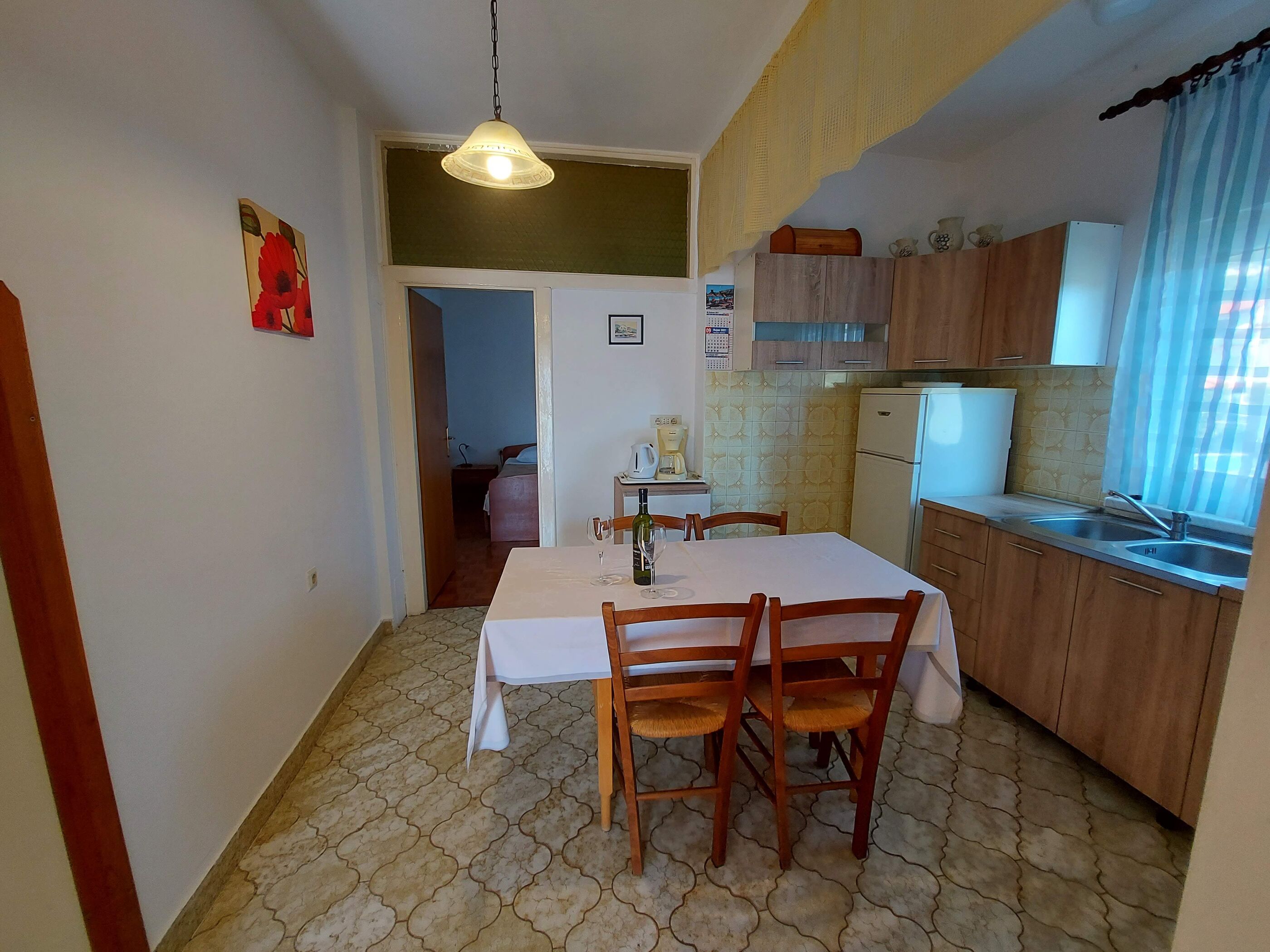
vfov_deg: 89.9
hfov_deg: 106.2
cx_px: 635
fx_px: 477
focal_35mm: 13
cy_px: 476
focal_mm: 1.74
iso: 100
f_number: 2.2
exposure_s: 1/50
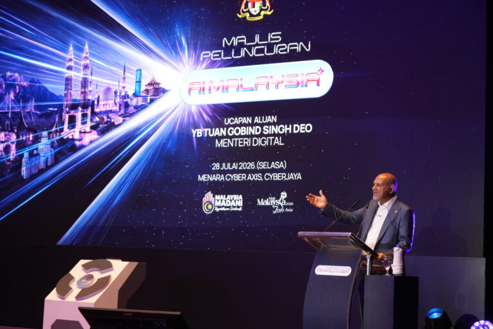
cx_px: 246
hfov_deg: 28.8
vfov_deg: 19.5
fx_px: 959
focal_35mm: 70
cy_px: 164
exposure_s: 1/100
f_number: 5.6
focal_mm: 70
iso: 2000
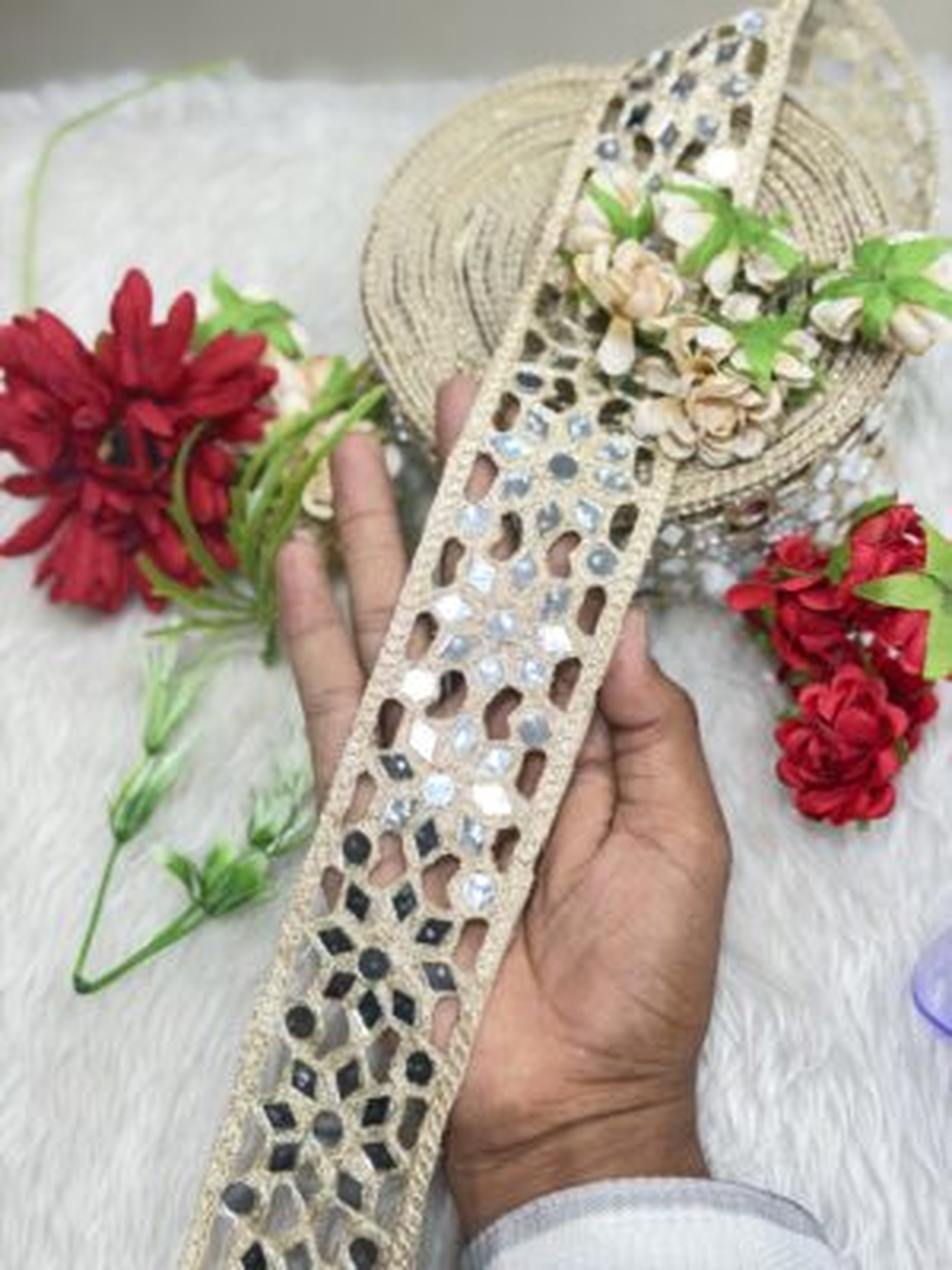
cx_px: 476
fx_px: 1760
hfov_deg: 30.3
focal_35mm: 48
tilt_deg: -61.6
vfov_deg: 39.7
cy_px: 635
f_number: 1.78
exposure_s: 1/100
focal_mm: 6.76
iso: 50
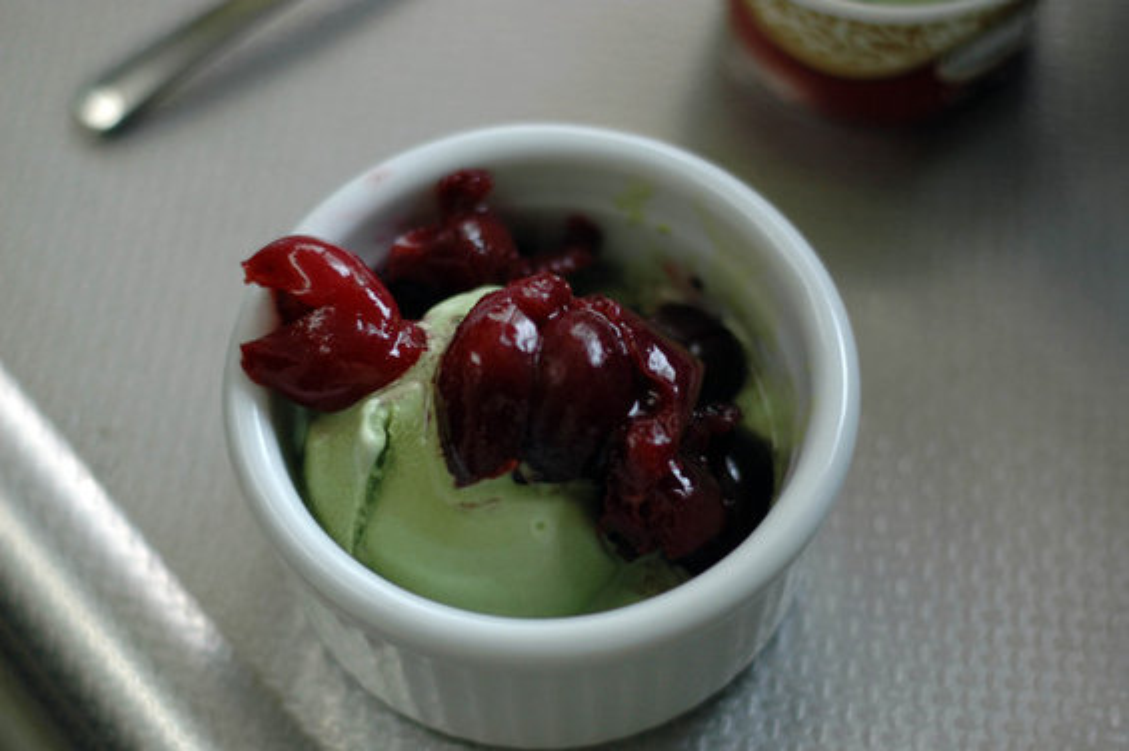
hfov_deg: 27.0
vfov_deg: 18.2
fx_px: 2351
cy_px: 376
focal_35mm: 75
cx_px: 564
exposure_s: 1/160
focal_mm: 50
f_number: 2.2
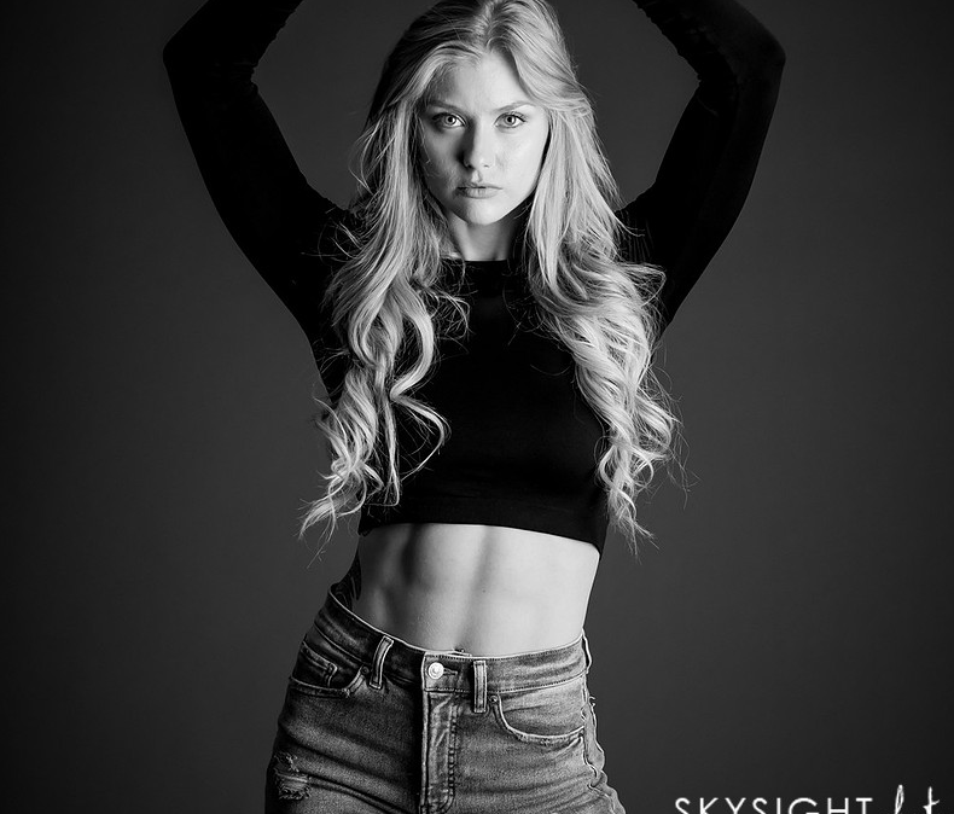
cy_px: 354
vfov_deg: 16.6
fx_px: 2782
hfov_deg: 19.5
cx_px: 497
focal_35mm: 96
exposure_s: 1/250
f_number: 3.2
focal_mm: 65
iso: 1000
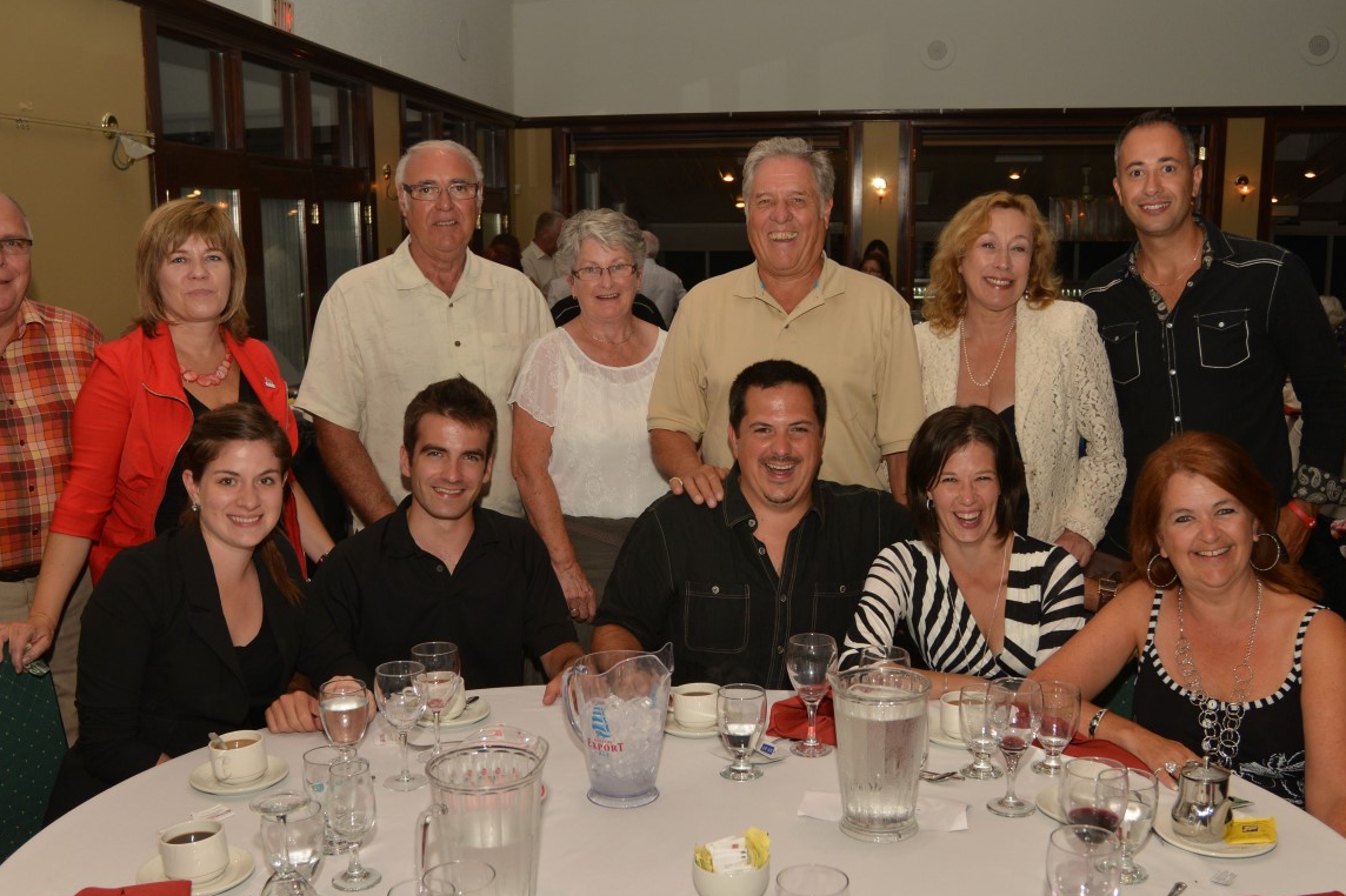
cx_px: 687
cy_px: 490
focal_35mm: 34
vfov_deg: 38.8
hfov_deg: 55.8
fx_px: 1271
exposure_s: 1/160
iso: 400
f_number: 5.6
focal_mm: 24
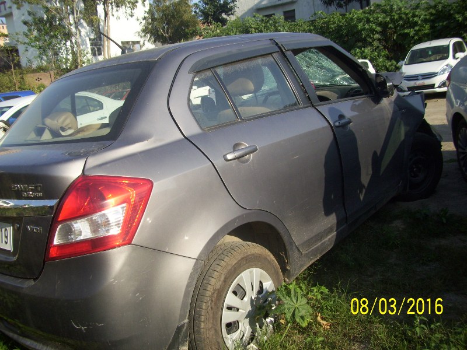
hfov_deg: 54.0
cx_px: 234
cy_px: 175
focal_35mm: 34
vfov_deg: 41.8
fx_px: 459
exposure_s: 1/640
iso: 80
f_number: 2.9
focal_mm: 5.7
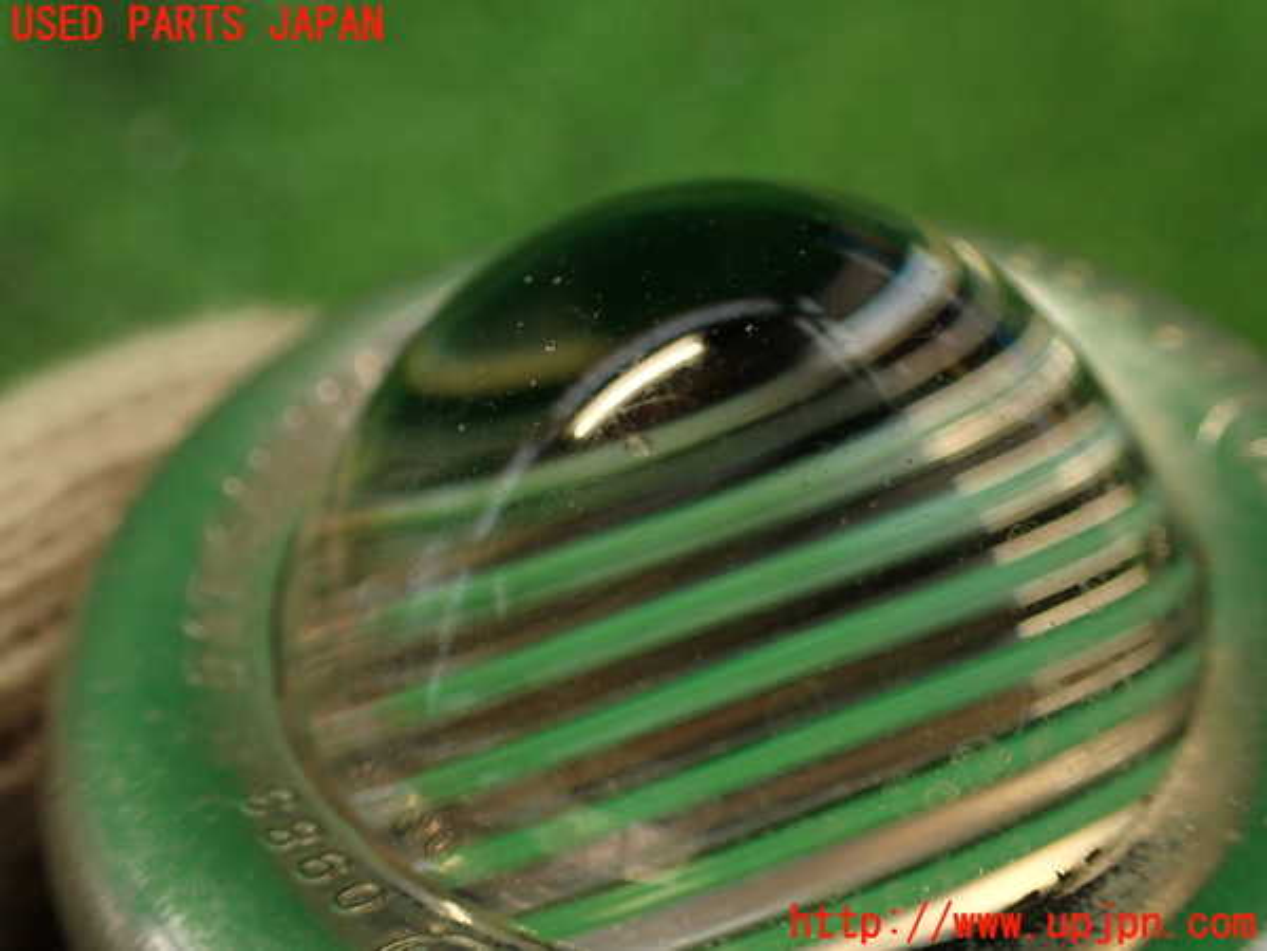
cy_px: 476
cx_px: 634
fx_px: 1171
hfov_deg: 56.8
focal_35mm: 32
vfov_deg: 44.2
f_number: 2.4
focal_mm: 5.79
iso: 200
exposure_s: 1/50
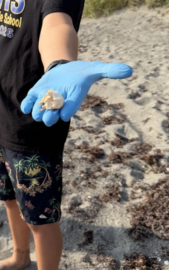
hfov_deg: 28.0
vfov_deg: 44.0
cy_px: 101
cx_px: 33
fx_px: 332
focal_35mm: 45
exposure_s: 1/3584
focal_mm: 6.76
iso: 80
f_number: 1.78
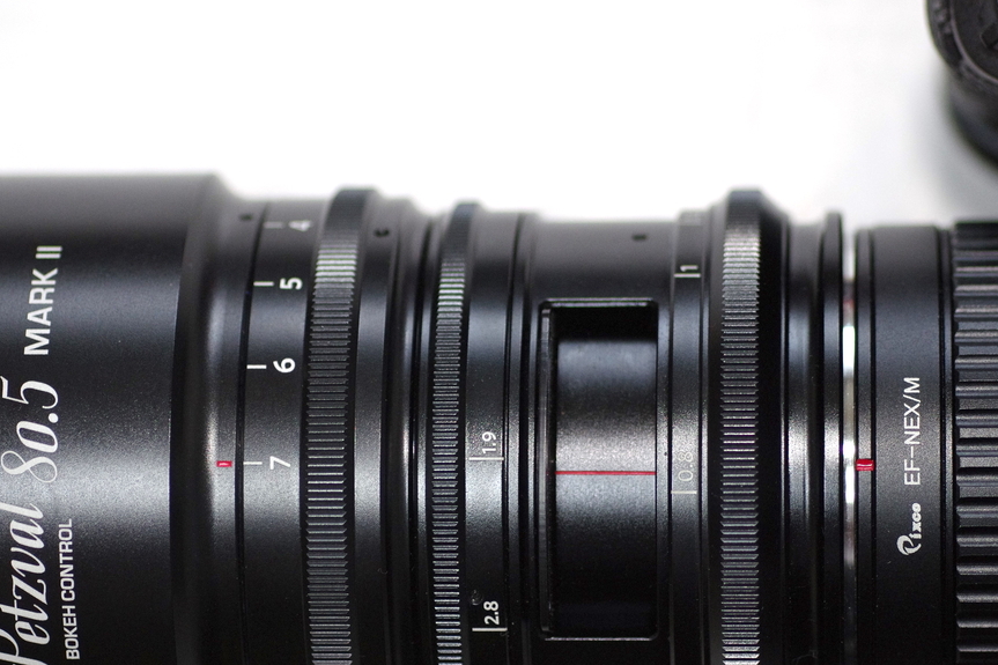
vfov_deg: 9.4
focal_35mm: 146
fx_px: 4046
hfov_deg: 14.1
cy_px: 458
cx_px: 490
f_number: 2.8
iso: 1250
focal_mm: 70
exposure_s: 1/125
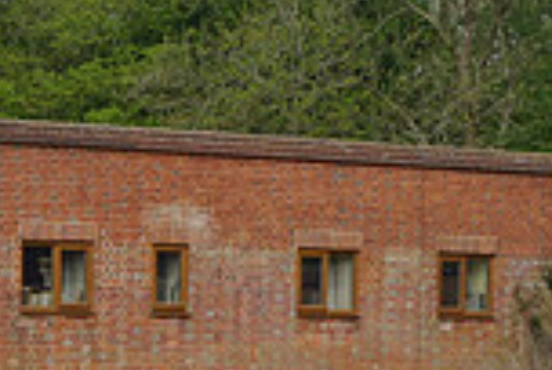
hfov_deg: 13.4
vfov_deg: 9.8
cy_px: 524
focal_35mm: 137
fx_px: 2105
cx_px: -443
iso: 125
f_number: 6.3
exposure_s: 1/500
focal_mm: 24
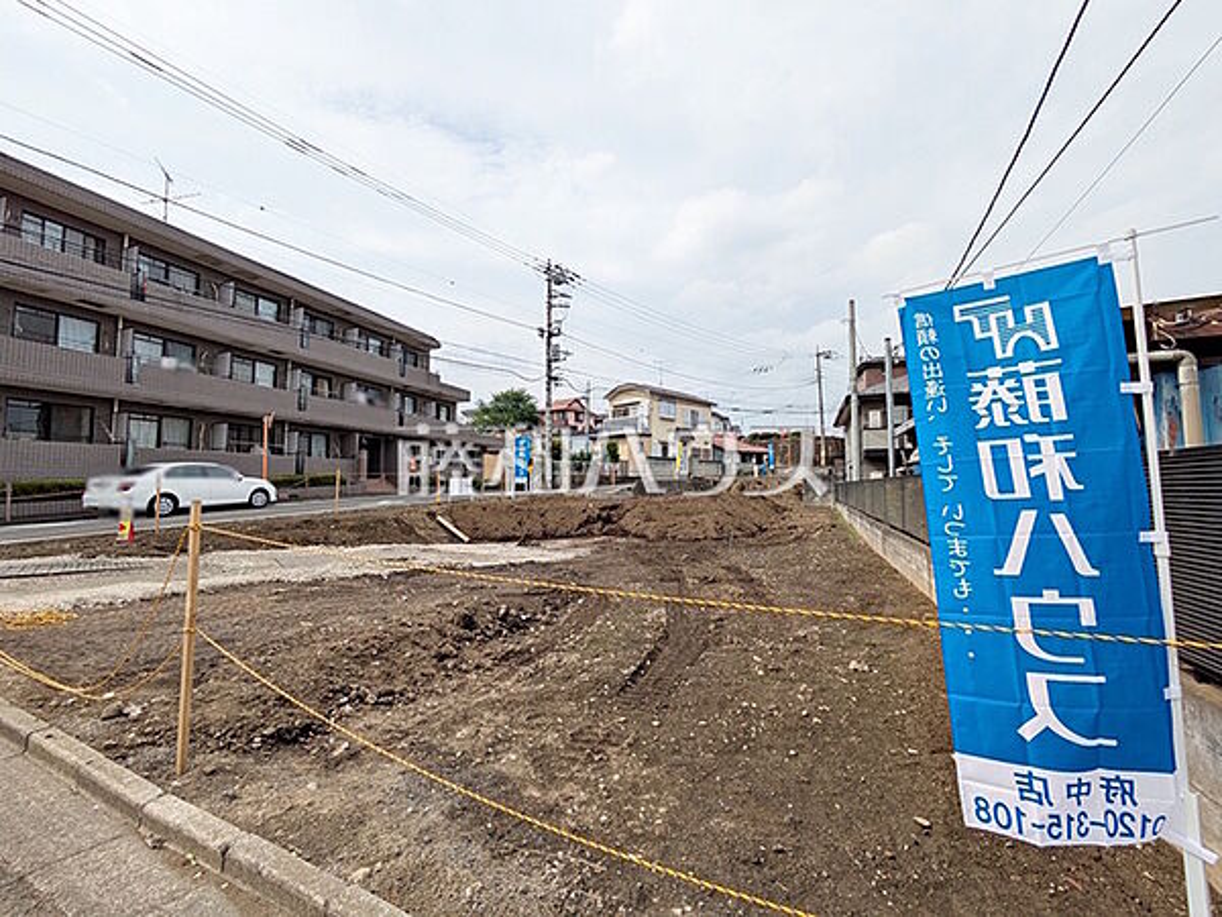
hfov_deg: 102.1
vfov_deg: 85.7
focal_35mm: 14
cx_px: 611
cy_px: 458
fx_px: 494
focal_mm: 1.83
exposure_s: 1/2469
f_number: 2.2
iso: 51
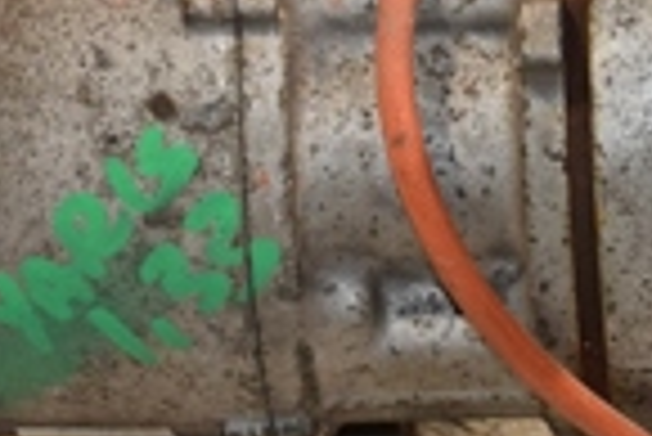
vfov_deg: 3.4
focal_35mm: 410
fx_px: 7433
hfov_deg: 5.0
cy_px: -171
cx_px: 333
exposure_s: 1/160
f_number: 5.3
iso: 800
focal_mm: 62
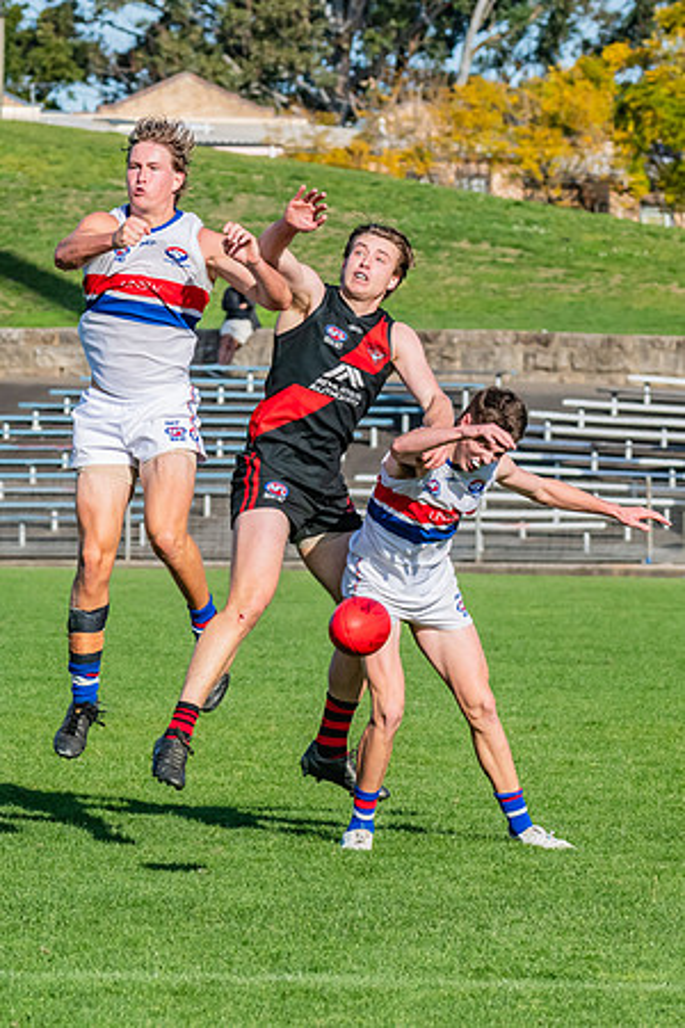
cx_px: 346
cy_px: 441
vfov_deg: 6.4
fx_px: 9199
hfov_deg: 4.3
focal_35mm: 322
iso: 800
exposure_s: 1/1600
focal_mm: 180
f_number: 10
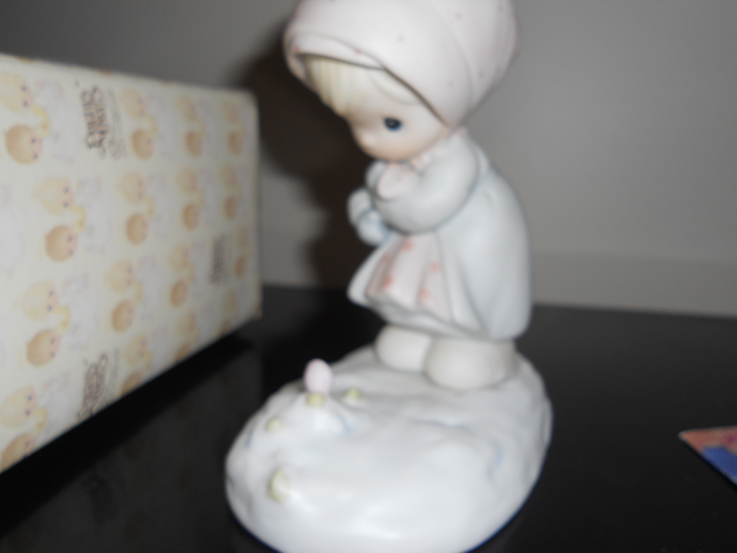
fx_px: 681
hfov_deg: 56.8
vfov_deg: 44.2
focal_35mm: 32
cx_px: 368
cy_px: 276
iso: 80
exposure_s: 1/25
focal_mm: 5.8
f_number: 8.8
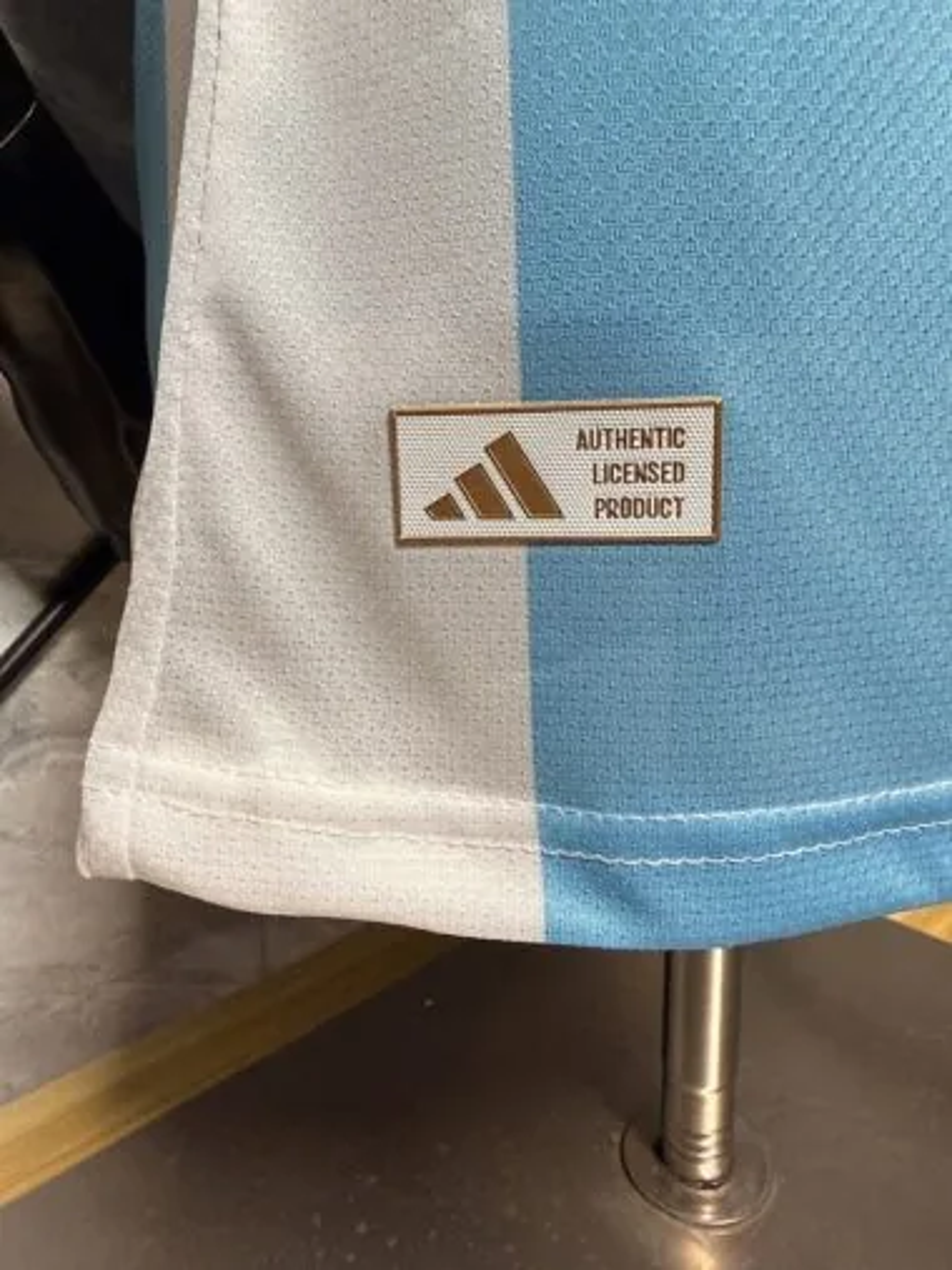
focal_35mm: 24
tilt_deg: -11.0
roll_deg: -0.5
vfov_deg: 71.6
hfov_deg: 56.8
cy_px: 635
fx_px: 880
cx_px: 476
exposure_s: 1/50
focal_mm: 2.22
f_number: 2.2
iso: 250
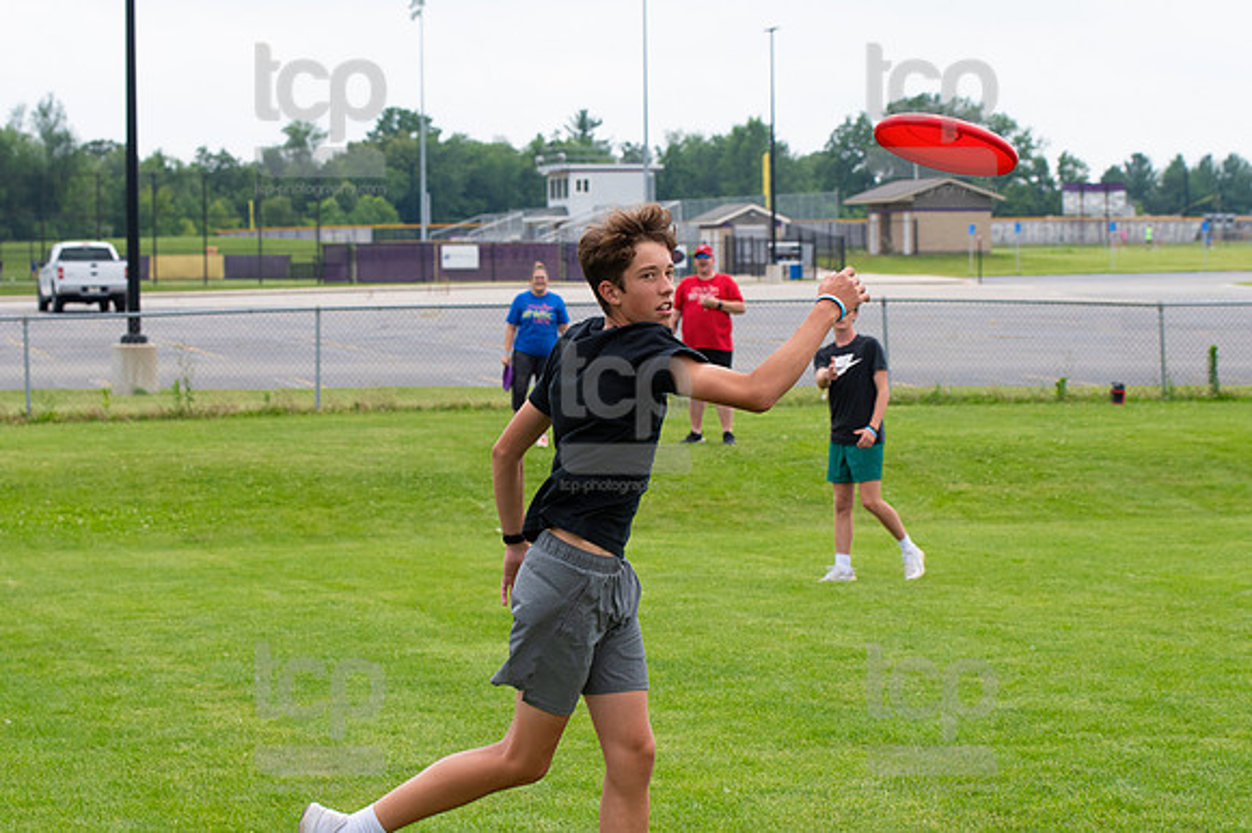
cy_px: 416
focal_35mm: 105
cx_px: 626
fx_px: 3649
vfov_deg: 13.0
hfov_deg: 19.5
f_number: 5.6
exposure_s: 1/1250
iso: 400
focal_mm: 70
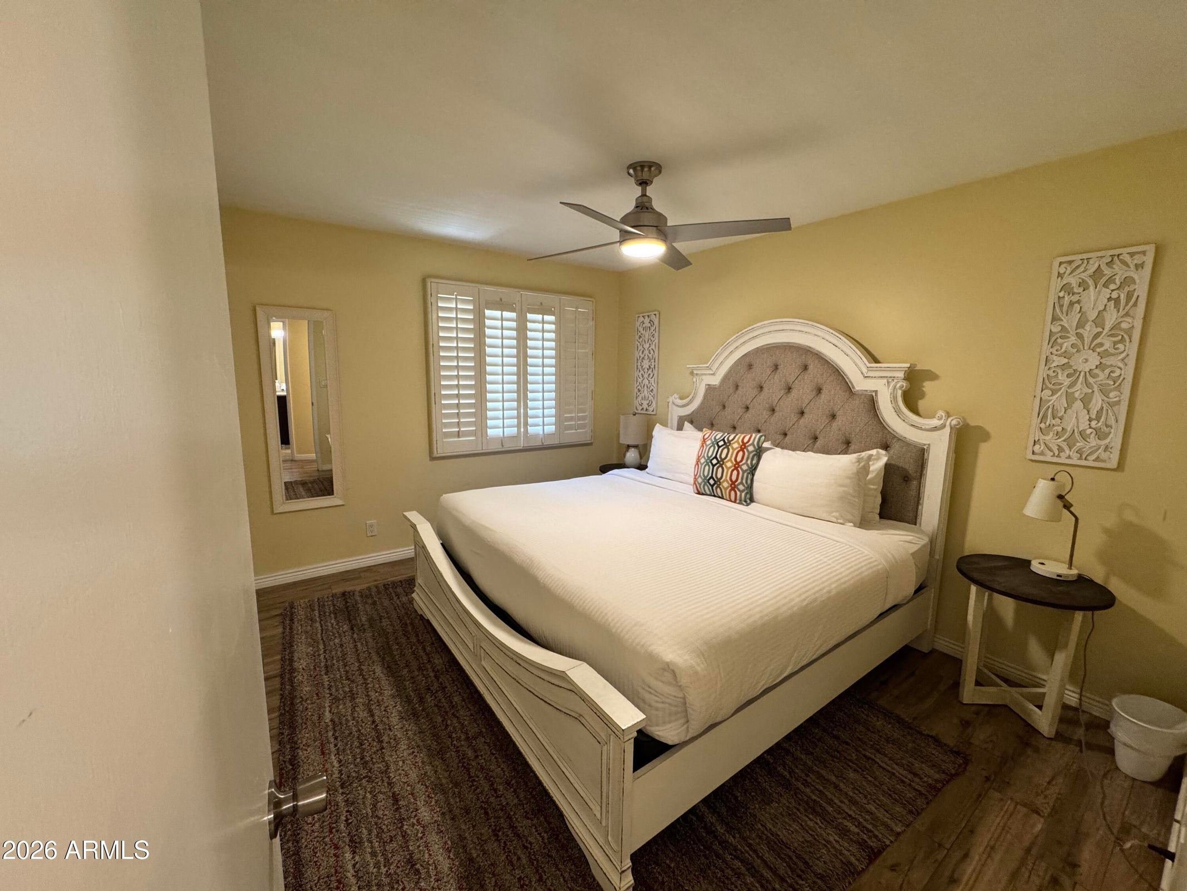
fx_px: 480
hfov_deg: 102.1
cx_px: 594
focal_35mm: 14
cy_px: 446
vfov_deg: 85.7
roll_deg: -1.2
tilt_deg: -9.0
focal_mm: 2.22
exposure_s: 1/60
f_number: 2.2
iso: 250
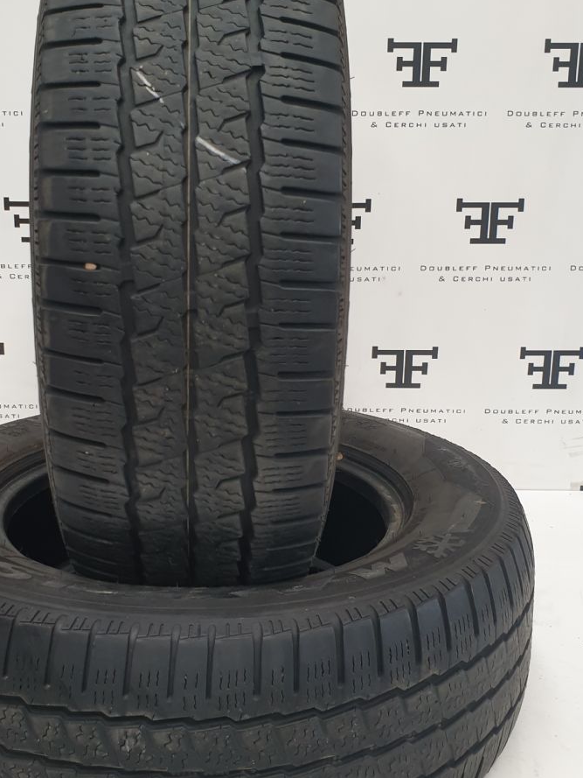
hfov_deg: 37.4
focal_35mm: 38
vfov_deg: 48.9
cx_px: 201
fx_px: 853
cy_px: 341
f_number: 2.4
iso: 100
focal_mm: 4.3
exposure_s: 1/100
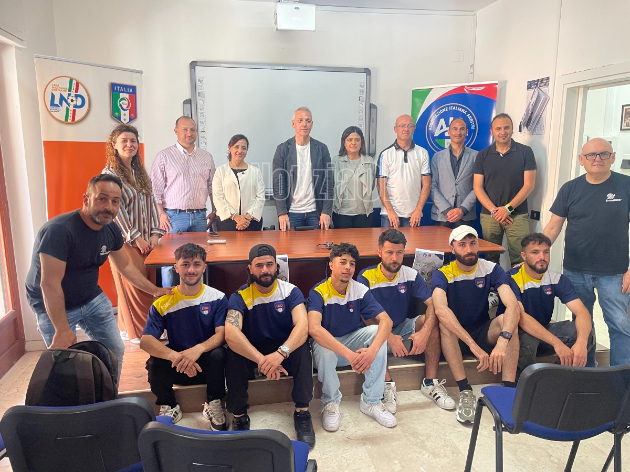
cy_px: 236
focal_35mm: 26
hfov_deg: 67.3
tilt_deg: -11.0
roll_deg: +0.8
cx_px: 315
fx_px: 473
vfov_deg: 53.1
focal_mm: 4.2
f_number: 1.6
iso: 80
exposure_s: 1/50
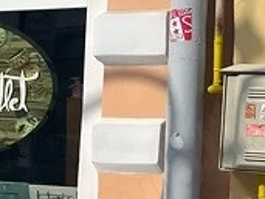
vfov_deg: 9.7
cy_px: 146
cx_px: -460
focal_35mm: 152
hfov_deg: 10.4
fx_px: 1163
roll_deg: -1.3
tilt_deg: -2.1
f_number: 1.6
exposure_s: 1/6494
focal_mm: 5.1
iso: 50
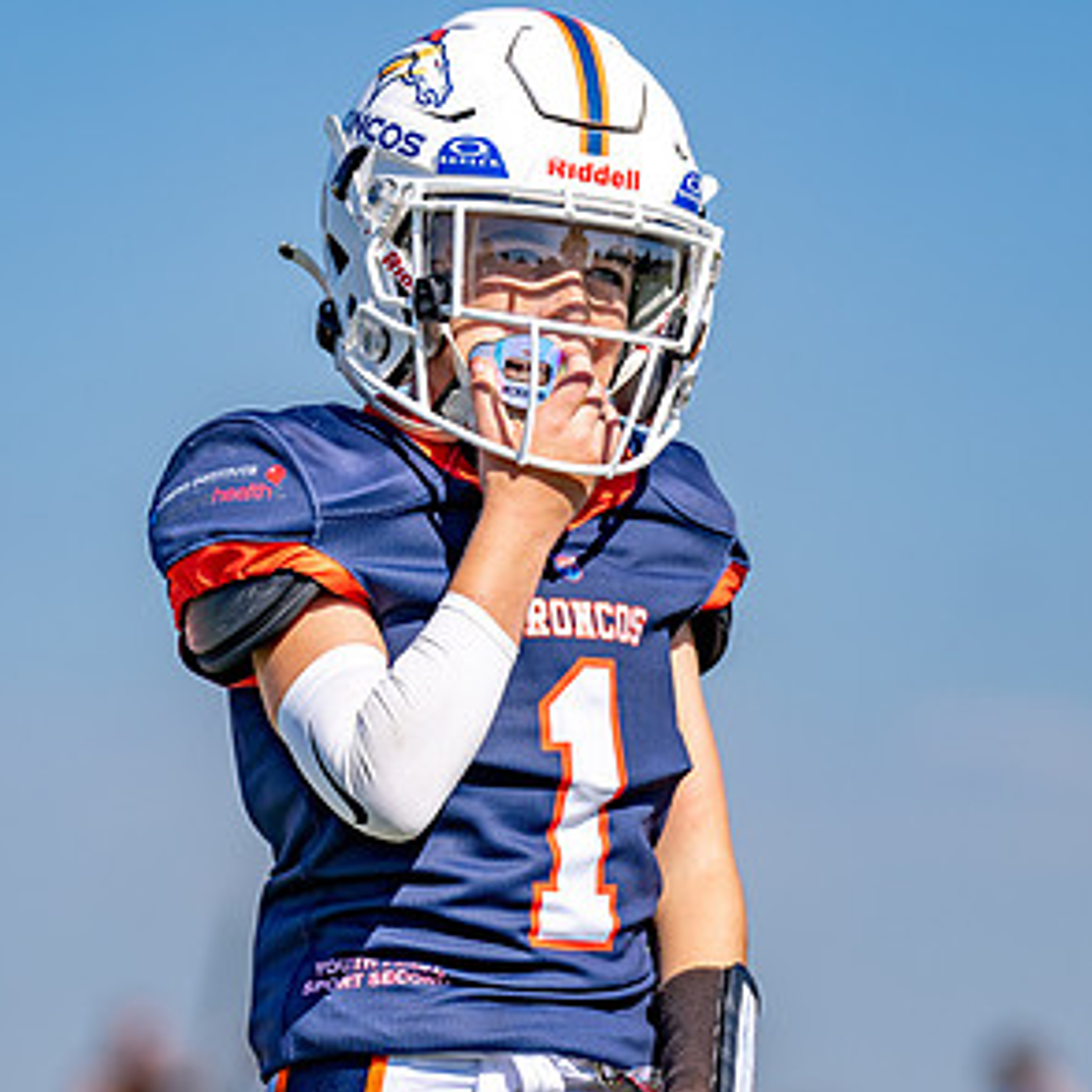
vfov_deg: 5.6
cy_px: 636
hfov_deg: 5.6
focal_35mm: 313
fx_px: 11171
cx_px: 393
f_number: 2.8
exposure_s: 1/4000
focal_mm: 168
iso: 100
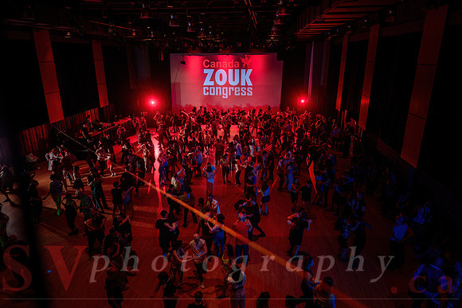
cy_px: 154
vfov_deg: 51.7
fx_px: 318
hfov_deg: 71.9
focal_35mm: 25
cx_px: 231
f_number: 2.8
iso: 800
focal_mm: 24
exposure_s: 1/60
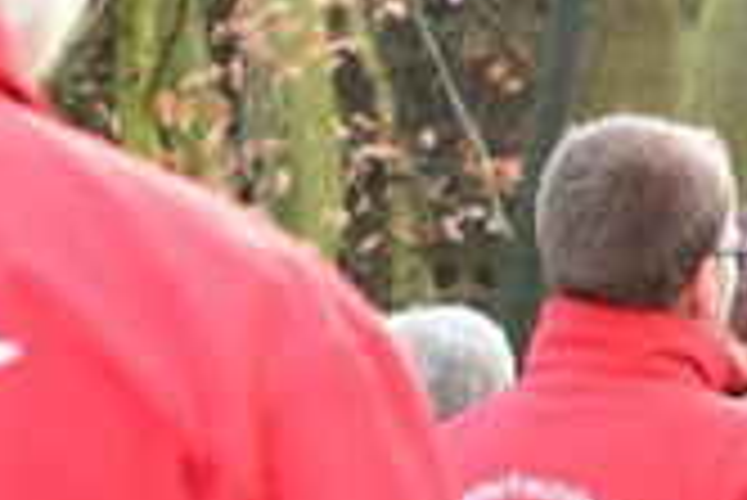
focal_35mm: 361
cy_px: 764
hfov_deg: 5.6
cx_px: 1616
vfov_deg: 3.8
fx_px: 7497
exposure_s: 1/60
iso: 500
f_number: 4
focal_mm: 50
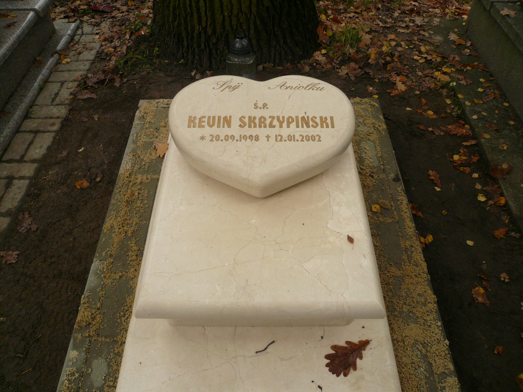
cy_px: 196
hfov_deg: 63.4
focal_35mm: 28
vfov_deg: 49.7
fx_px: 423
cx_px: 262
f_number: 2.8
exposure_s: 1/125
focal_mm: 4.6
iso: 100
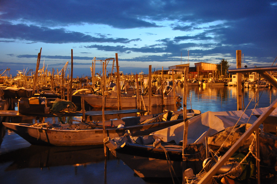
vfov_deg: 39.9
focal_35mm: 33
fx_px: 254
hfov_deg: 57.3
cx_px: 138
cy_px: 92
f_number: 3.8
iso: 2000
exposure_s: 1/2.5
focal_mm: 22
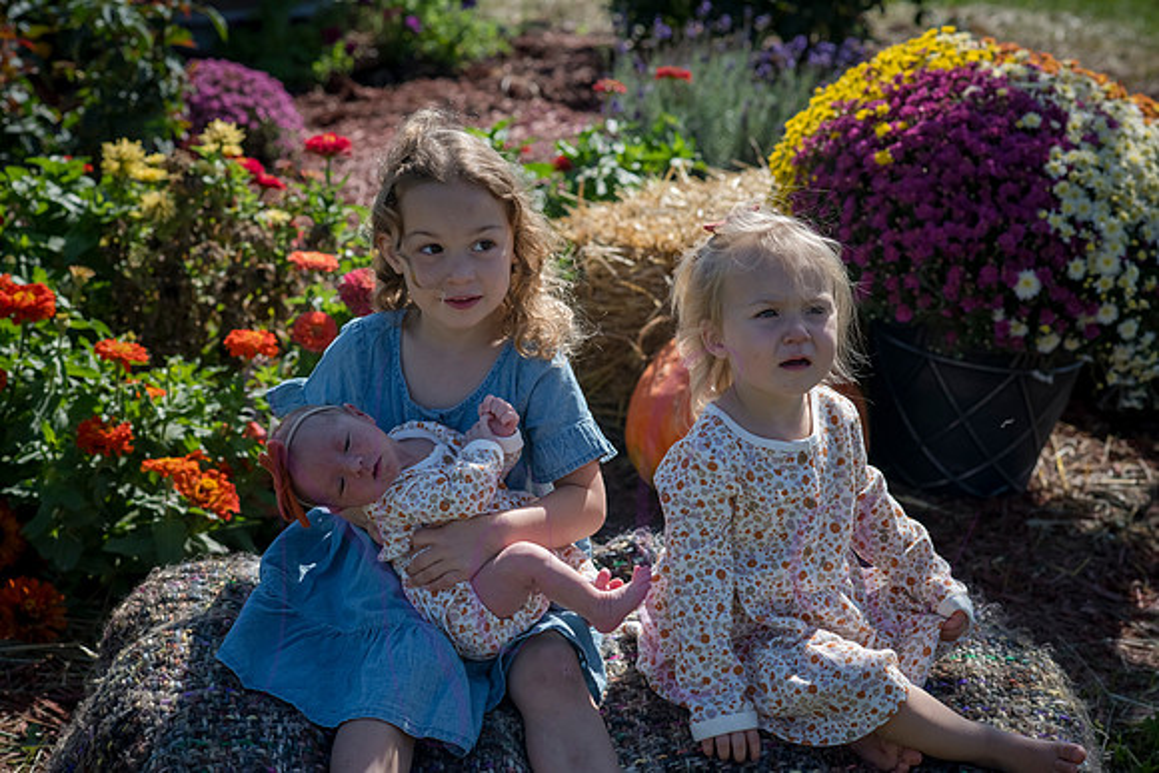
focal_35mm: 85
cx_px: 580
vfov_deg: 16.1
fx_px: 2737
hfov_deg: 23.9
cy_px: 386
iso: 400
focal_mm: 85
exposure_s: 1/1250
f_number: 6.3
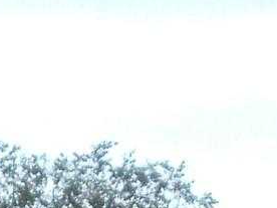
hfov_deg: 6.1
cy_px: 647
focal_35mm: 327
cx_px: 83
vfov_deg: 4.4
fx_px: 2617
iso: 400
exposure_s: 1/160
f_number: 3.5
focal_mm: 6
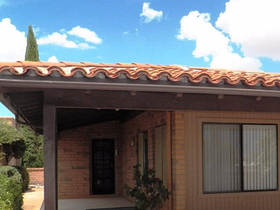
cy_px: 152
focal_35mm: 54
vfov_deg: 26.7
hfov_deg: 33.7
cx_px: 251
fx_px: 437
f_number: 4
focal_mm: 4.9
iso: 125
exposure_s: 1/1250
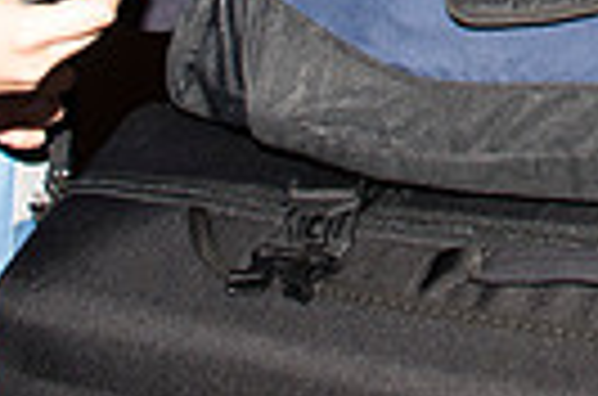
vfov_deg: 11.4
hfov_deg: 19.0
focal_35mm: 105
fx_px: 1740
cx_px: 594
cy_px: -457
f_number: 5.6
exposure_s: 1/160
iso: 500
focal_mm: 24
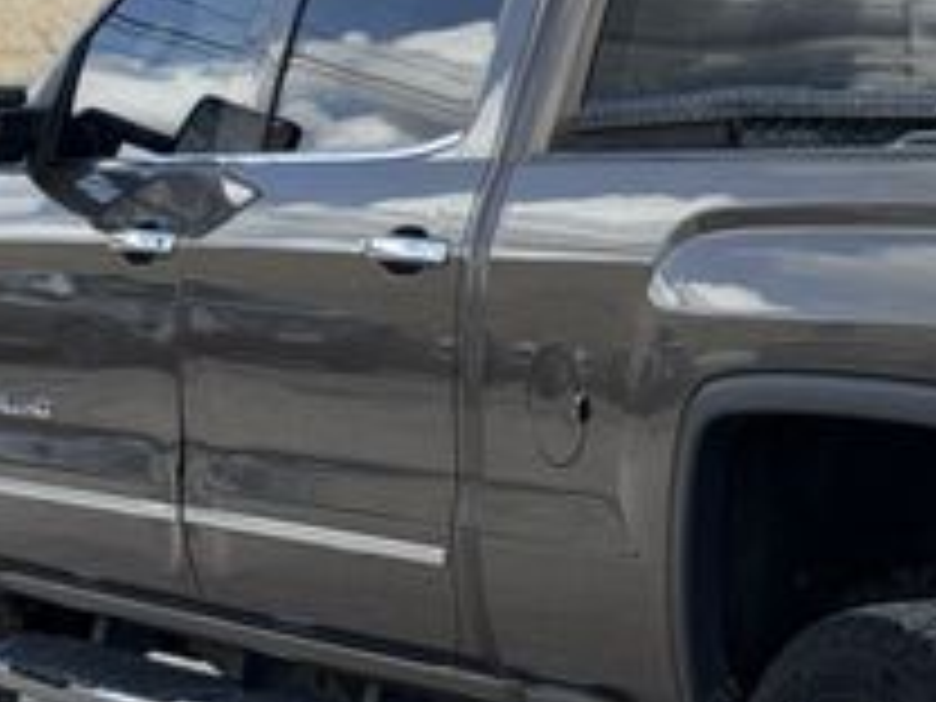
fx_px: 4002
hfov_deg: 12.9
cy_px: 342
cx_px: 1179
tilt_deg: -5.6
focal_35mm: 148
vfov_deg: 10.0
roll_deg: -0.3
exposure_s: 1/2577
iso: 64
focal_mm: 6.76
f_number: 1.78
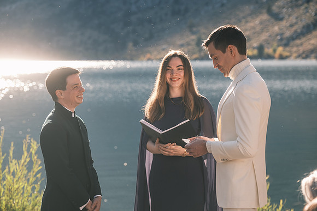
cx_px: 158
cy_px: 106
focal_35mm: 112
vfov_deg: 12.2
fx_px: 986
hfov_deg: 18.3
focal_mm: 74.4
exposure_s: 1/600
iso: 200
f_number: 3.6
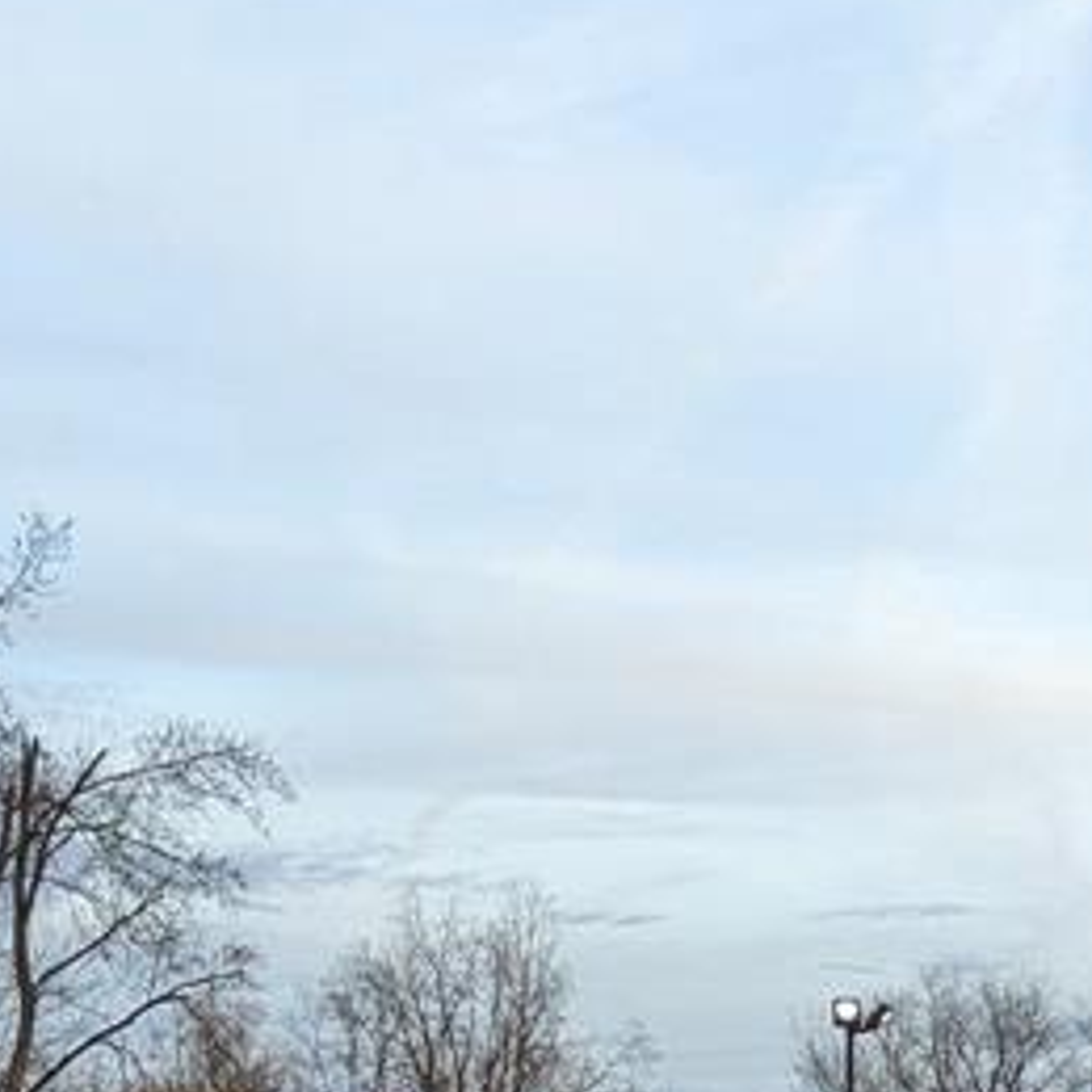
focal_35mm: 94
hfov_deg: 17.8
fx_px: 3355
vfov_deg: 17.4
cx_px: 1222
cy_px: 1420
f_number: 1.73
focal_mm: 4.38
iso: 81
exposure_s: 1/403
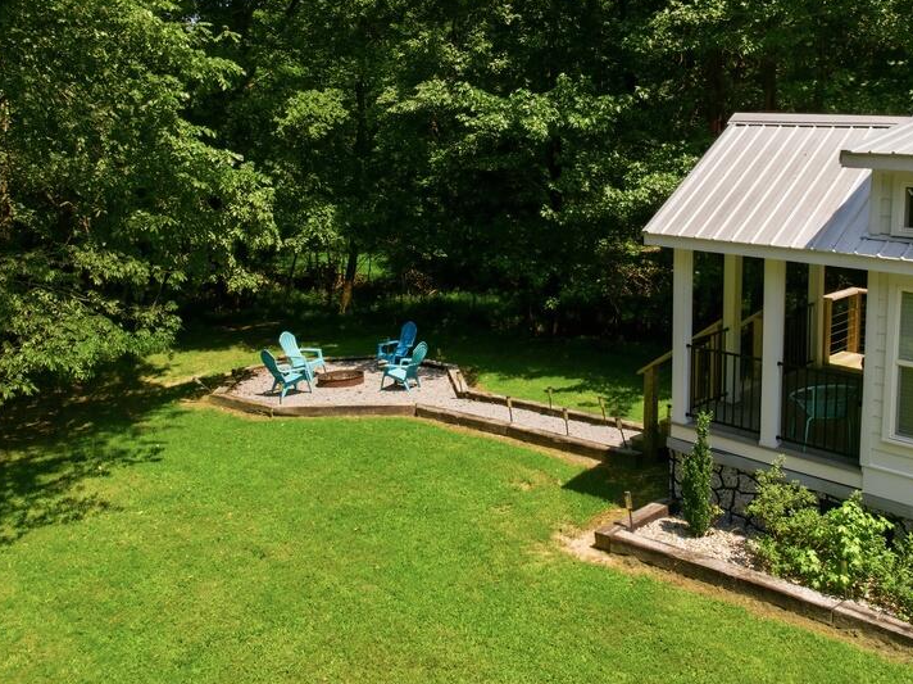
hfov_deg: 51.3
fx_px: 949
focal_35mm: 36
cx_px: 486
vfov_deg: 39.2
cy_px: 232
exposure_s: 1/400
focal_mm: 12.3
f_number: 10
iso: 200
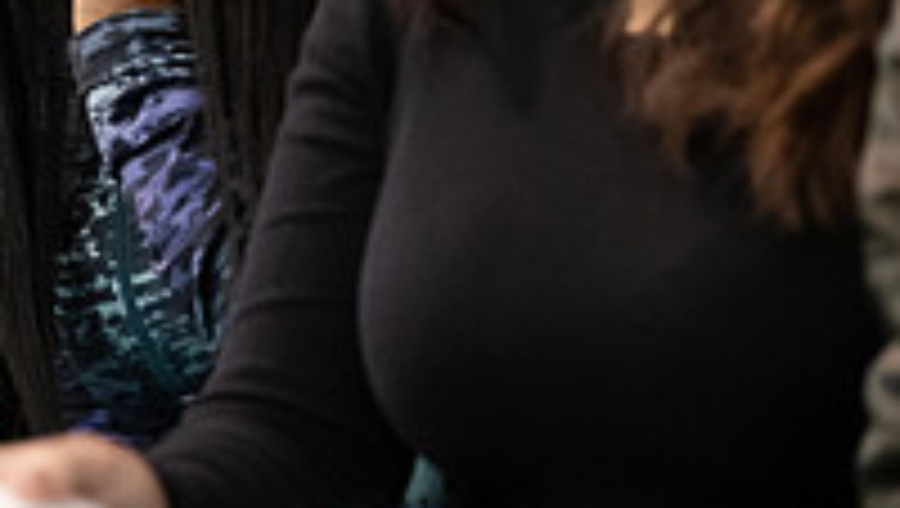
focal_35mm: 288
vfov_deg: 4.2
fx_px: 6880
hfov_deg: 7.4
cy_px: -34
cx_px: -378
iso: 6400
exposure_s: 1/200
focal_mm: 95
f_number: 3.2
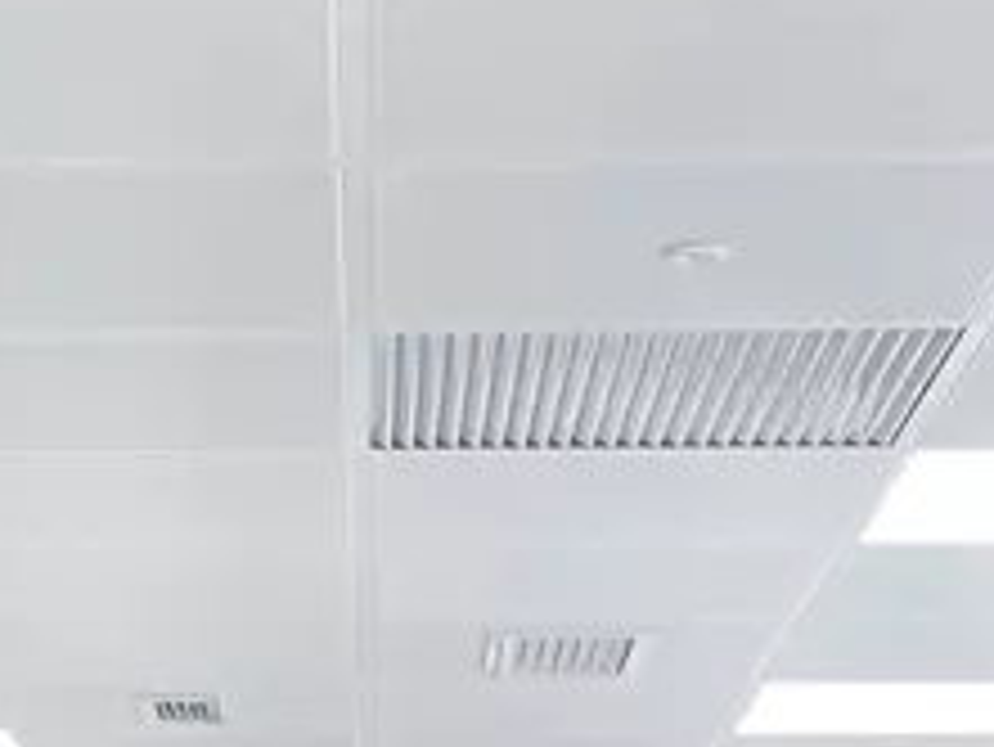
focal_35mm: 137
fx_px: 3936
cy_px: 1042
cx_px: -598
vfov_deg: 10.5
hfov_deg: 13.4
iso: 64
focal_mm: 5.1
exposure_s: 1/100
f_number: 1.6
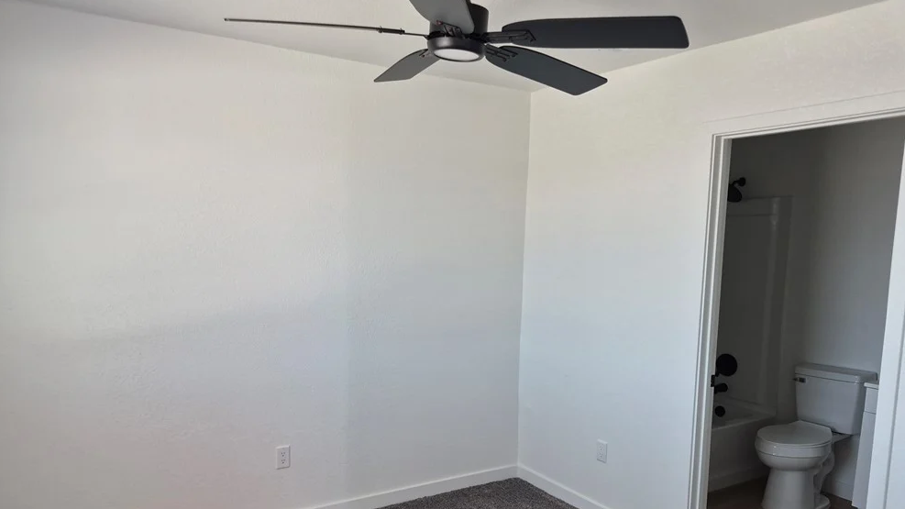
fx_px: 624
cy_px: 326
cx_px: 443
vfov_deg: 43.9
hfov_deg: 71.9
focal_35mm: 26
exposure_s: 1/180
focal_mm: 5.4
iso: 160
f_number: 1.8
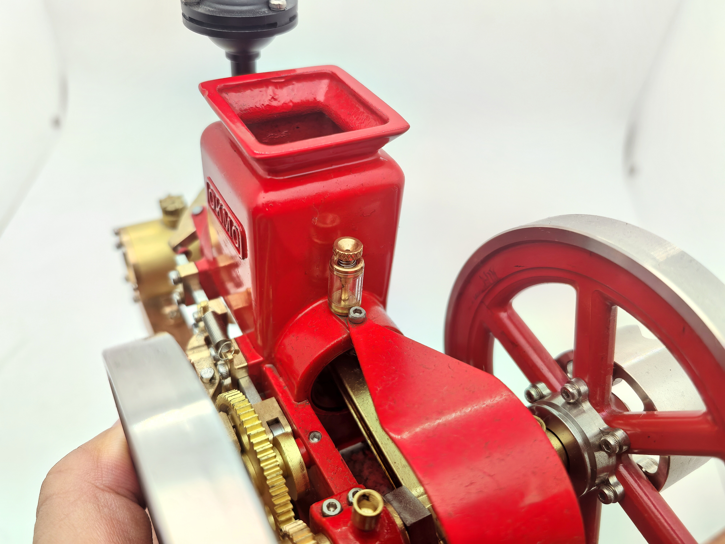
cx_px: 362
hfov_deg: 65.3
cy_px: 272
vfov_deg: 51.4
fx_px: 565
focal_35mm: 27
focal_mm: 6.35
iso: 80
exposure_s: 1/989
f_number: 2
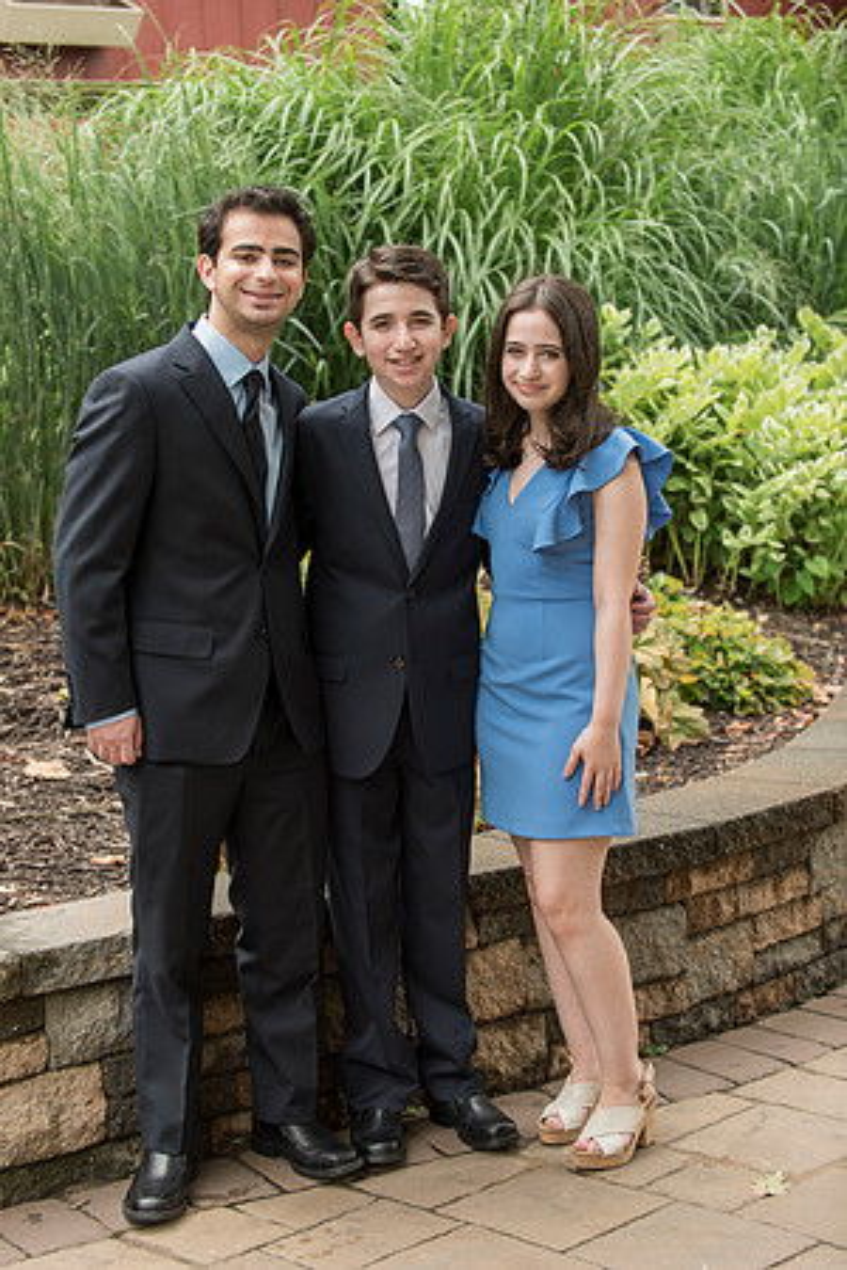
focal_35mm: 70
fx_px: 2470
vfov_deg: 28.8
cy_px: 635
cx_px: 424
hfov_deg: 19.5
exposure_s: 1/640
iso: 400
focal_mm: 70
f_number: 3.5
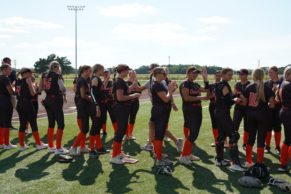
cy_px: 97
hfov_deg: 47.4
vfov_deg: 32.6
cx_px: 146
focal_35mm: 41
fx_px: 331
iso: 100
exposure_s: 1/250
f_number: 7.1
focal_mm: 41
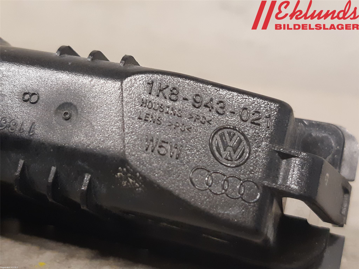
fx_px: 270
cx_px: 180
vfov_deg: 53.1
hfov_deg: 67.3
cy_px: 134
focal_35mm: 26
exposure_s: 1/33
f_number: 1.7
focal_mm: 3.93
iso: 250
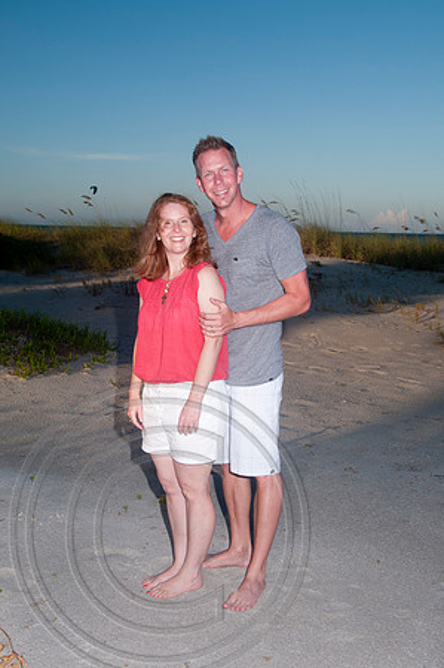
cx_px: 222
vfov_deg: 46.4
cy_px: 334
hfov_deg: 31.8
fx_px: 779
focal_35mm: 42
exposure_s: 1/250
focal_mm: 28
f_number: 10
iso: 100
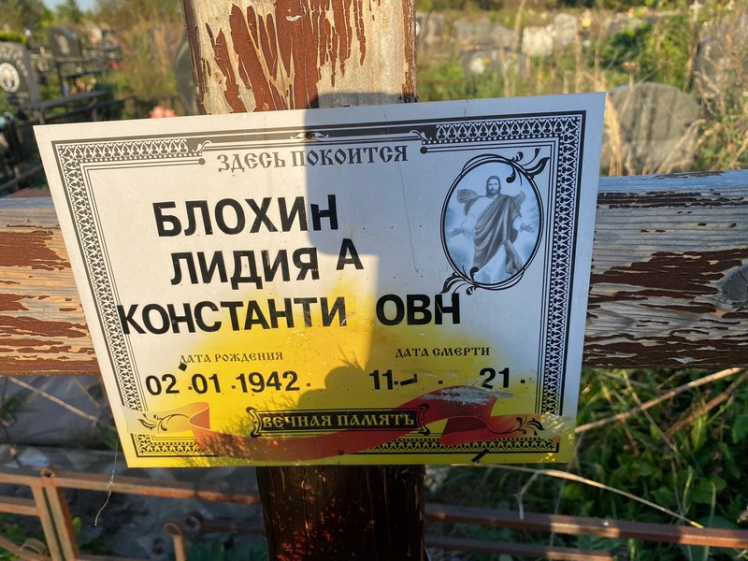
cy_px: 280
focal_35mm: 26
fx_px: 562
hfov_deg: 67.3
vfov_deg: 53.1
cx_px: 374
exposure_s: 1/1504
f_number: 1.8
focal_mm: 4.25
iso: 32
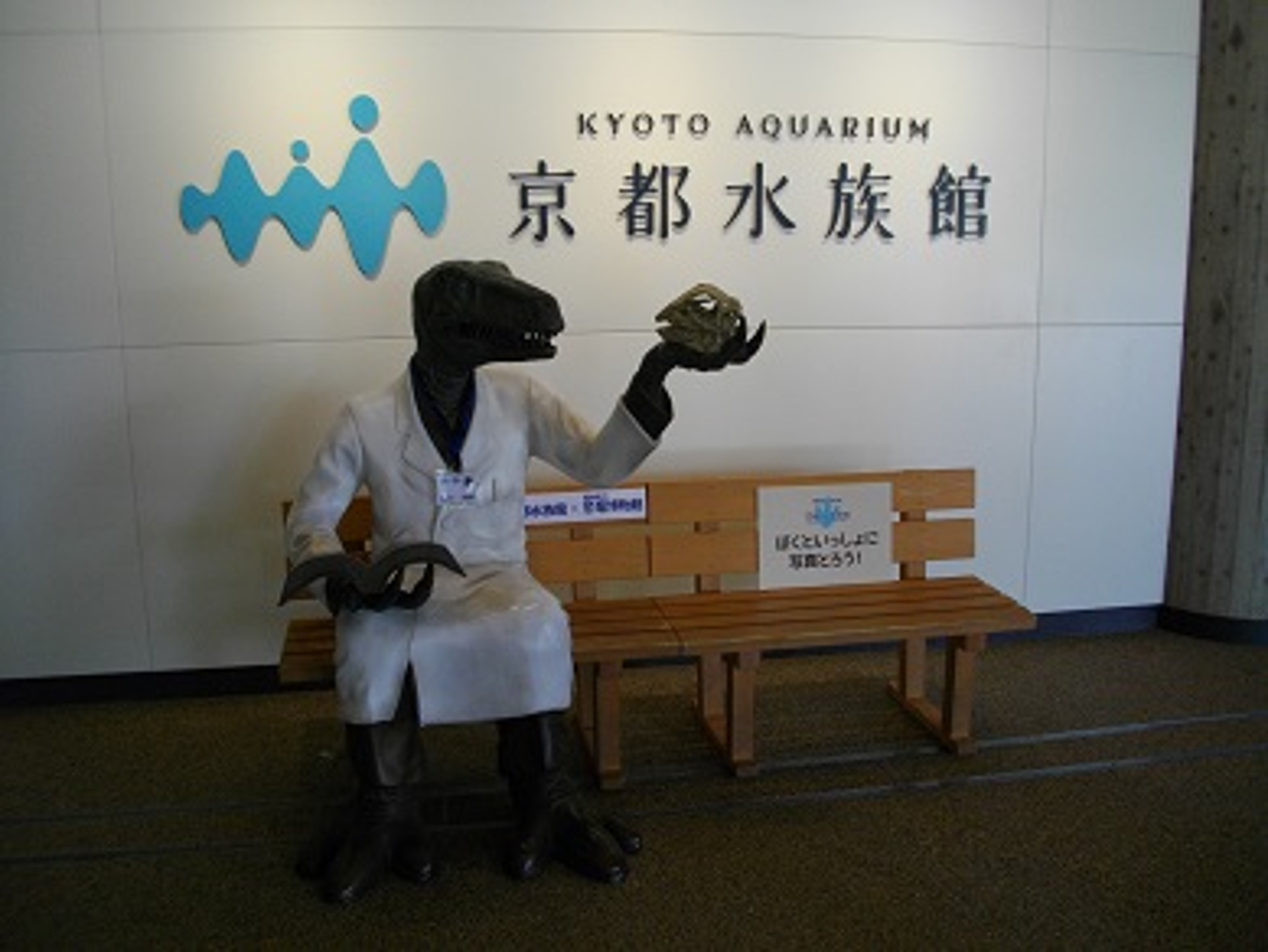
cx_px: 634
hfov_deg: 56.8
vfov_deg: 44.2
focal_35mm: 32
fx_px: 1173
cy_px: 476
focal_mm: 5.7
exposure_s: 1/80
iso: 200
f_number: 2.9
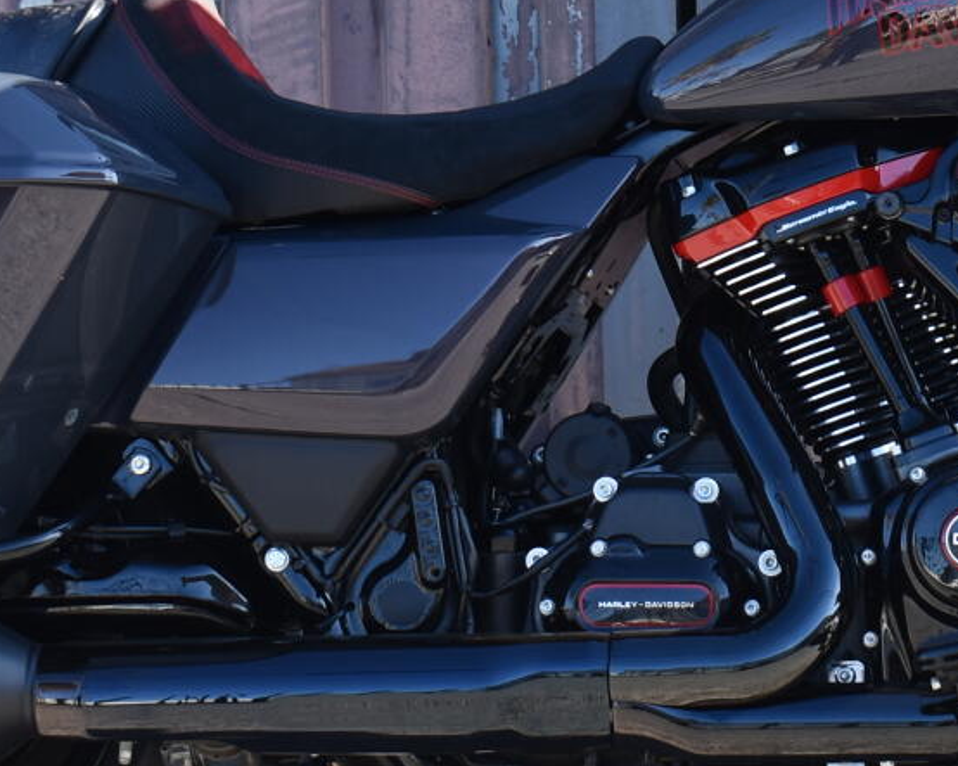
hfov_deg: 10.5
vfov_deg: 8.4
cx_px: 776
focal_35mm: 183
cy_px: 124
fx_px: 5188
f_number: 6.3
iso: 200
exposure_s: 1/250
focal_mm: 36
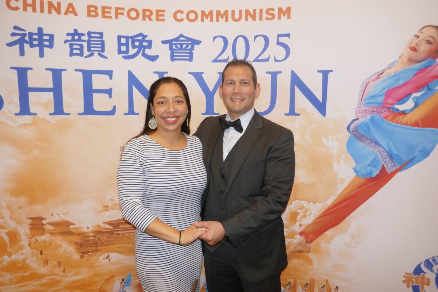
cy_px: 146
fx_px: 304
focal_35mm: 25
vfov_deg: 51.3
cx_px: 219
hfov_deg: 71.5
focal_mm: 9.1
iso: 400
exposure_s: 1/60
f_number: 2.8
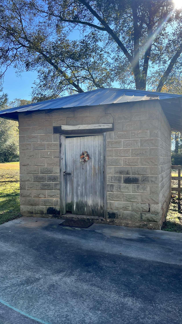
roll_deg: +1.3
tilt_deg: +0.6
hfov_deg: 40.2
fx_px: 249
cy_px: 165
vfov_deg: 66.1
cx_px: 95
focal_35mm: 29
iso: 50
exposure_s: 1/1361
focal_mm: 5.7
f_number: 1.5
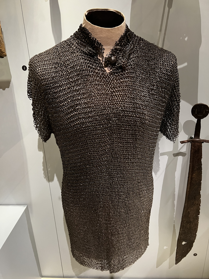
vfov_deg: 67.3
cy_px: 140
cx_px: 104
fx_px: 209
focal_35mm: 26
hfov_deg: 53.1
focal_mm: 5.7
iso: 500
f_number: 1.5
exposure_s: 1/38
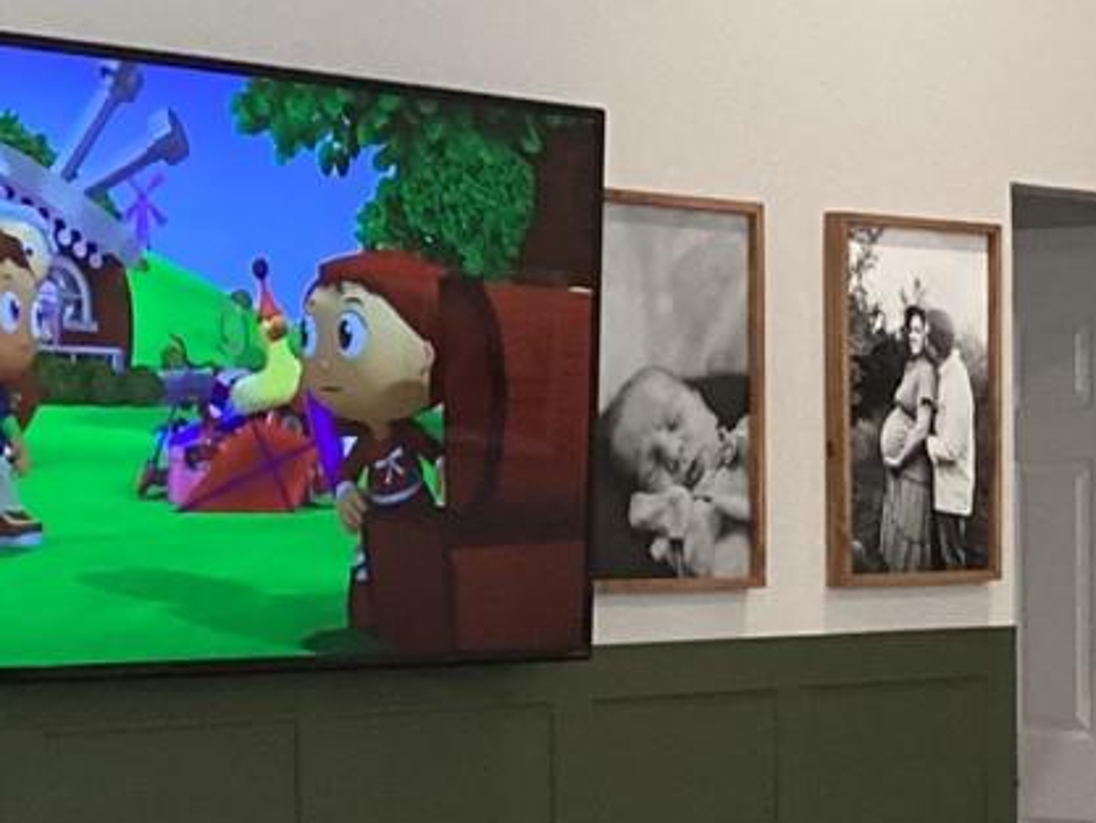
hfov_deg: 16.2
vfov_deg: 12.3
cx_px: 1114
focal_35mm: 119
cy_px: 860
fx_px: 3769
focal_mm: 3.3
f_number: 2.4
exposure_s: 1/60
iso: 400
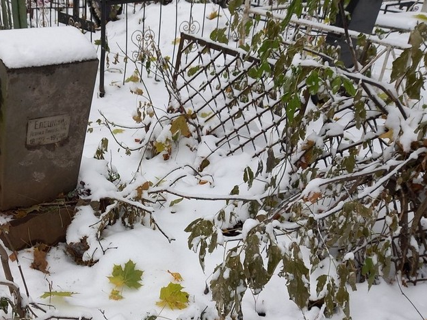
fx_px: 506
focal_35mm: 41
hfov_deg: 45.1
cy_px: 226
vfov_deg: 34.6
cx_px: 141
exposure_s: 1/50
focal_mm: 4.6
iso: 40
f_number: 2
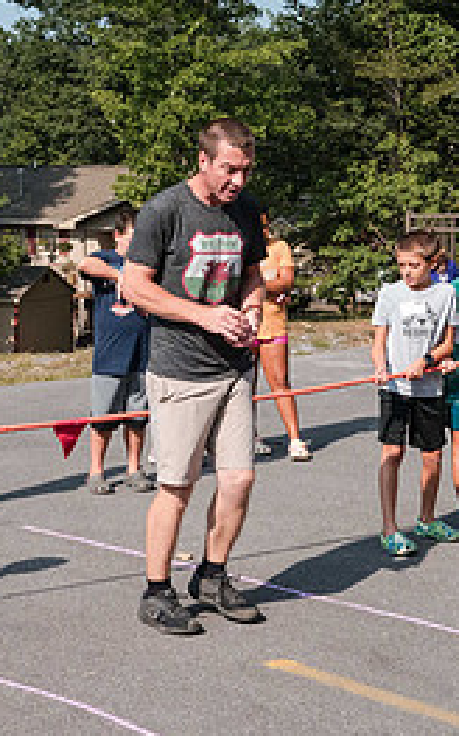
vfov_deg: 24.6
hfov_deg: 15.5
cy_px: 307
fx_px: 1684
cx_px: 116
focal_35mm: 84
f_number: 16
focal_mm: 35
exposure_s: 1/3200
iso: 6400
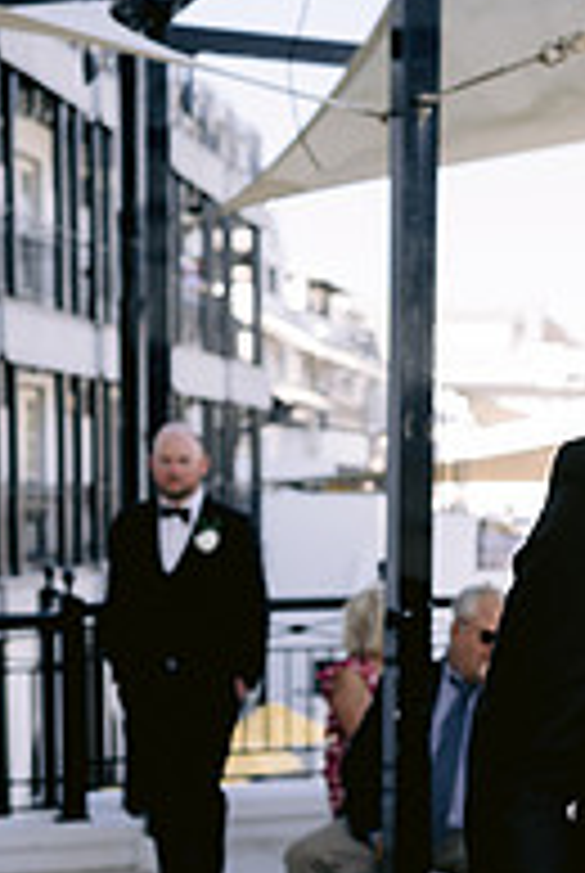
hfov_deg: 16.6
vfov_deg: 24.4
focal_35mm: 81
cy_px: 760
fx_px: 1967
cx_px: 558
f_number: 2.8
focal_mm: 35
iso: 200
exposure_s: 1/800
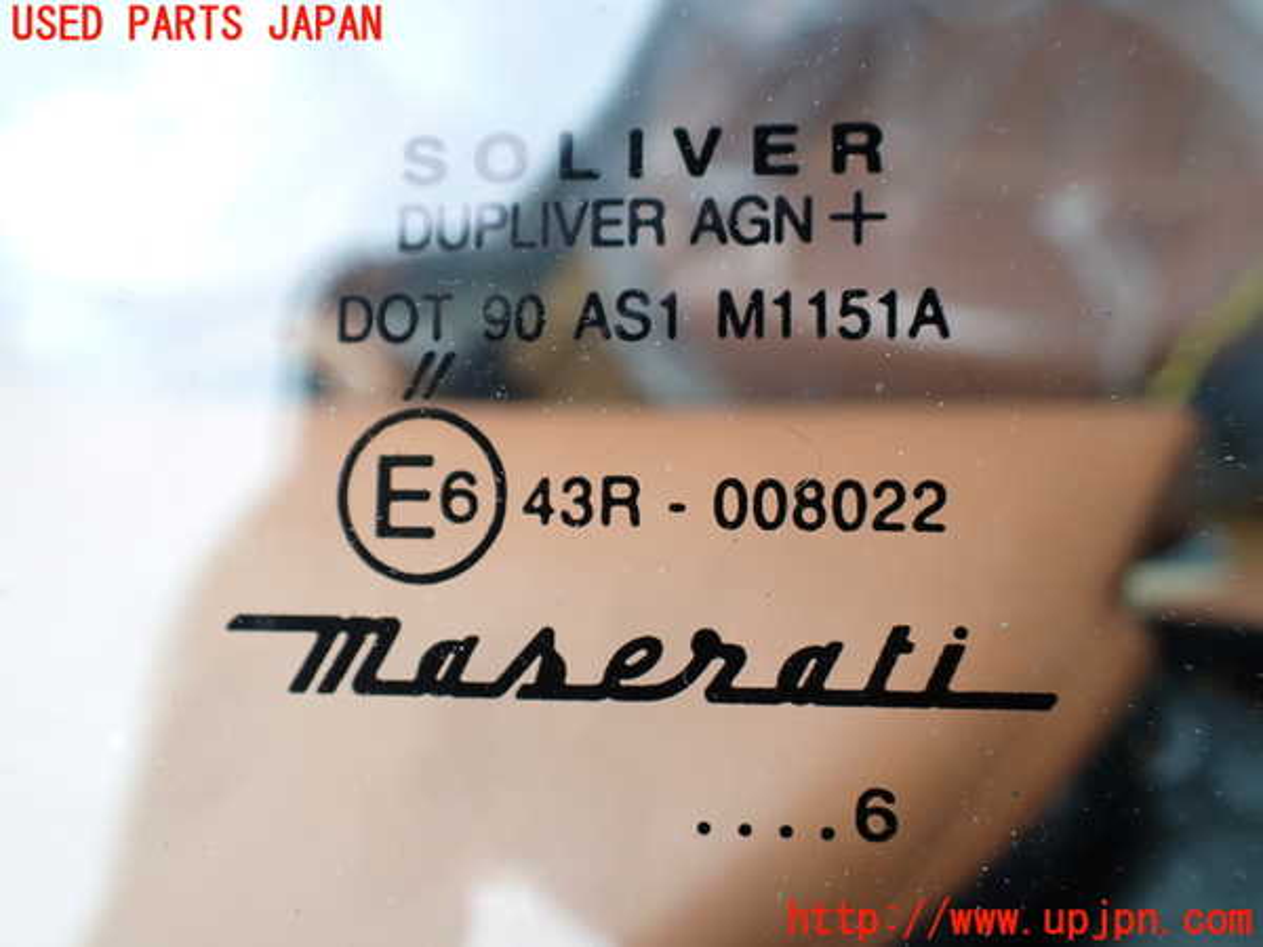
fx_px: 1095
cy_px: 474
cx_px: 632
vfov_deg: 46.8
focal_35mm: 30
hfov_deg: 60.0
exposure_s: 1/200
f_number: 2.3
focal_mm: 5.4
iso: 100
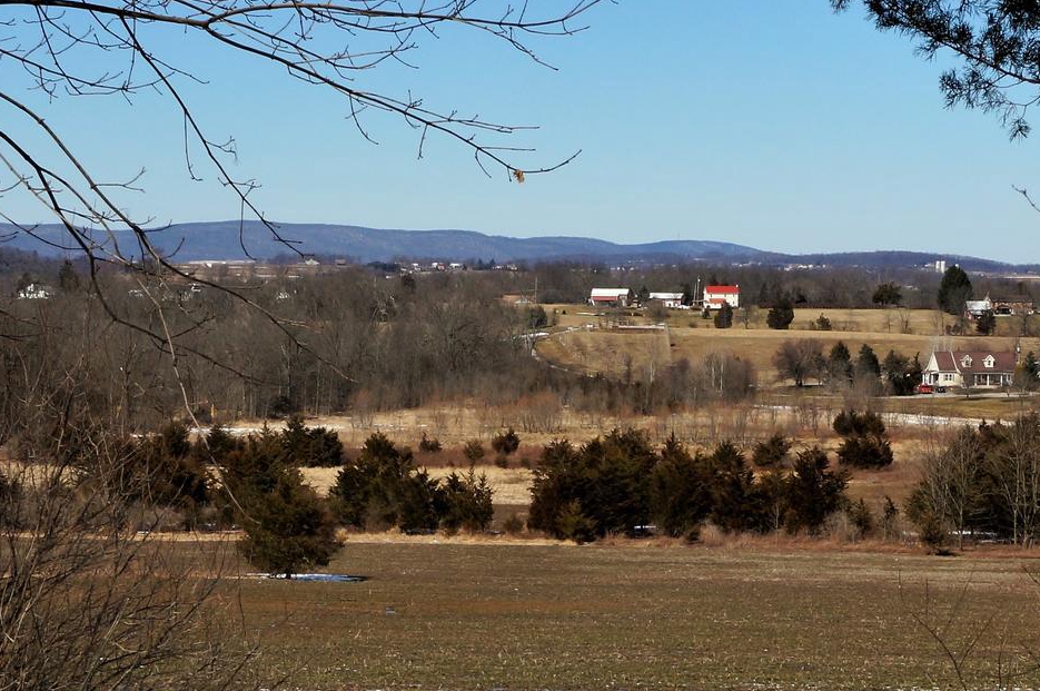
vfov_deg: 14.8
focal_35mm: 92
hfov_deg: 22.2
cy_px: 522
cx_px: 564
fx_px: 2655
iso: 200
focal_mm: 28
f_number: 16
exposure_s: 1/320
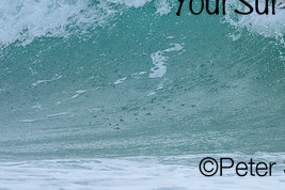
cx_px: 228
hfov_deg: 1.0
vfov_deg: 0.7
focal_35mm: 2039
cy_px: -14
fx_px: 16141
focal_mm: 800
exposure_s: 1/2500
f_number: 6.3
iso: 450
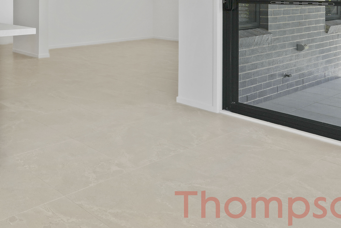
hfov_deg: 42.8
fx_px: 381
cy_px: 1
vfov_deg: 30.9
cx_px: 15
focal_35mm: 40
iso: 500
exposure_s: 1/30
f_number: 9
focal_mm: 11
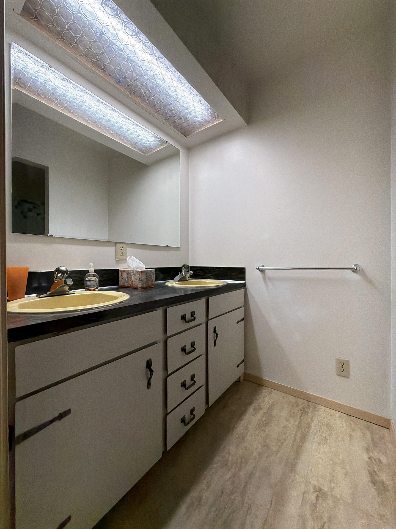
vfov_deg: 102.1
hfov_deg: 85.7
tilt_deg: +0.2
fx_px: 214
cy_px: 264
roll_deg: +0.6
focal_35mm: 14
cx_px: 198
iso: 250
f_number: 2.2
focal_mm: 2.22
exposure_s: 1/242
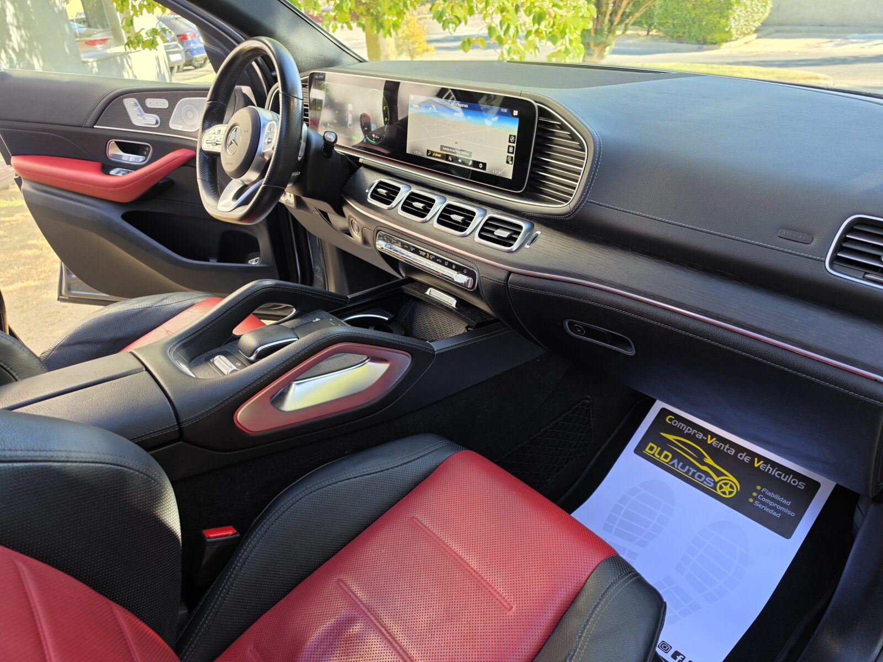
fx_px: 587
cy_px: 331
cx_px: 442
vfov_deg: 58.9
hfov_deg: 73.9
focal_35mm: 23
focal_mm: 6.5
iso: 16
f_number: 1.4
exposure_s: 1/100
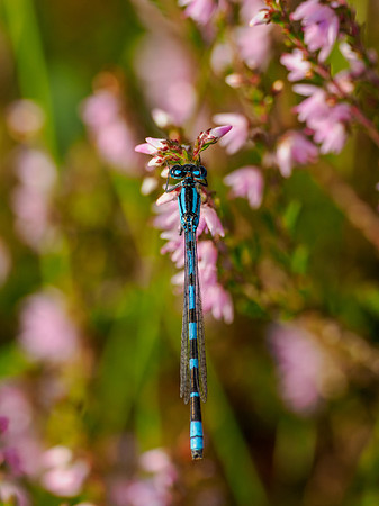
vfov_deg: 2.3
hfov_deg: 1.7
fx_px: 12466
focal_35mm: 853
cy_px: 237
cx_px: 190
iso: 250
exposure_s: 1/1250
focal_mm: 300
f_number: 4
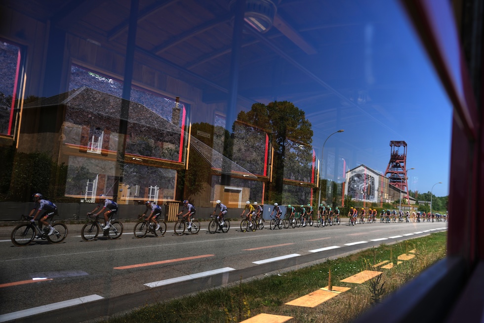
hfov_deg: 65.5
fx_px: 376
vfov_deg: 46.4
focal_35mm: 28
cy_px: 162
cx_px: 242
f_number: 2.8
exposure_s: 1/1250
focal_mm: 28
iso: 50
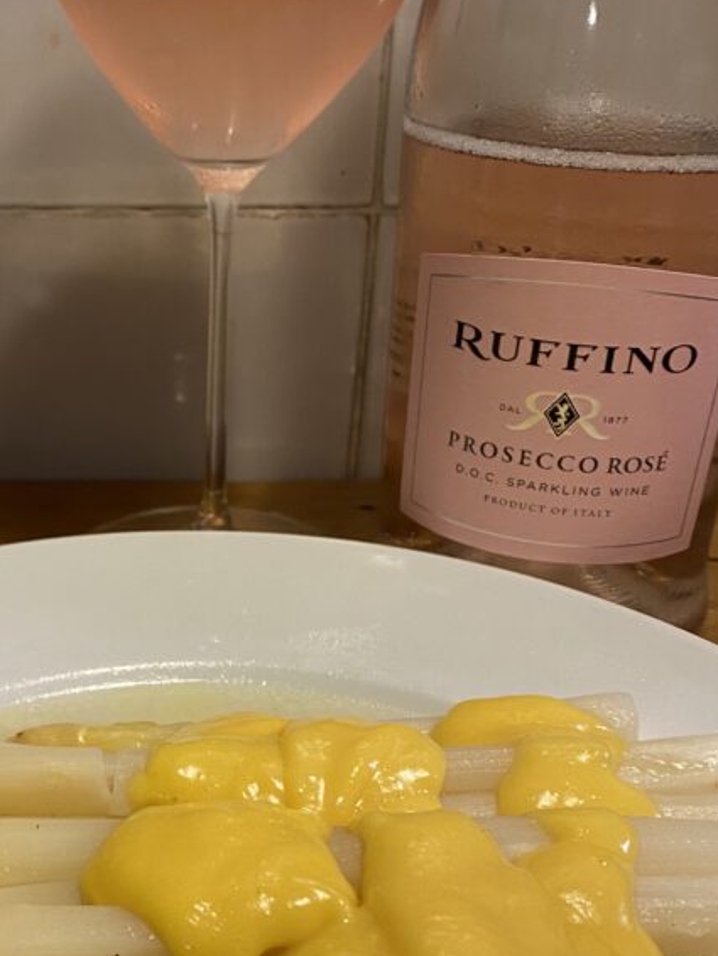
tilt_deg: -26.2
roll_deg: -1.1
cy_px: 573
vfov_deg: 40.2
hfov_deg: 30.4
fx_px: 1299
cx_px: 188
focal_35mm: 47
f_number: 1.8
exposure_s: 1/50
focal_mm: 4.25
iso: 125
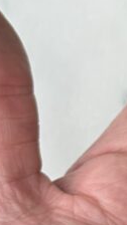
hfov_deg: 6.2
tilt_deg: -77.3
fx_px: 1120
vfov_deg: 11.5
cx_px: 289
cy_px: 77
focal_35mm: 187
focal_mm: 6.76
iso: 64
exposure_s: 1/121
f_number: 1.78
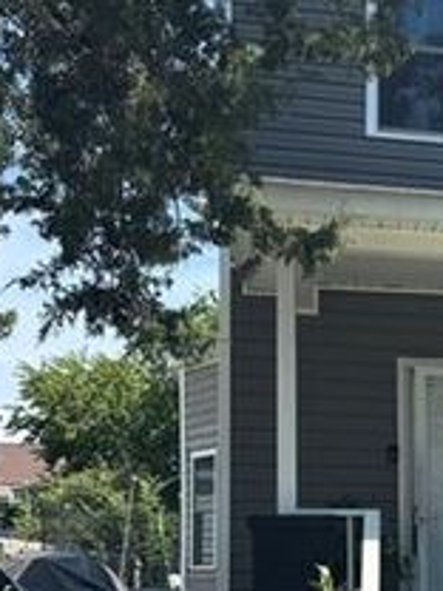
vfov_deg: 24.5
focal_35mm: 77
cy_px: 555
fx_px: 1314
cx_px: 693
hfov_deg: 17.0
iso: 80
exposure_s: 1/2604
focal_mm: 6.76
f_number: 1.78
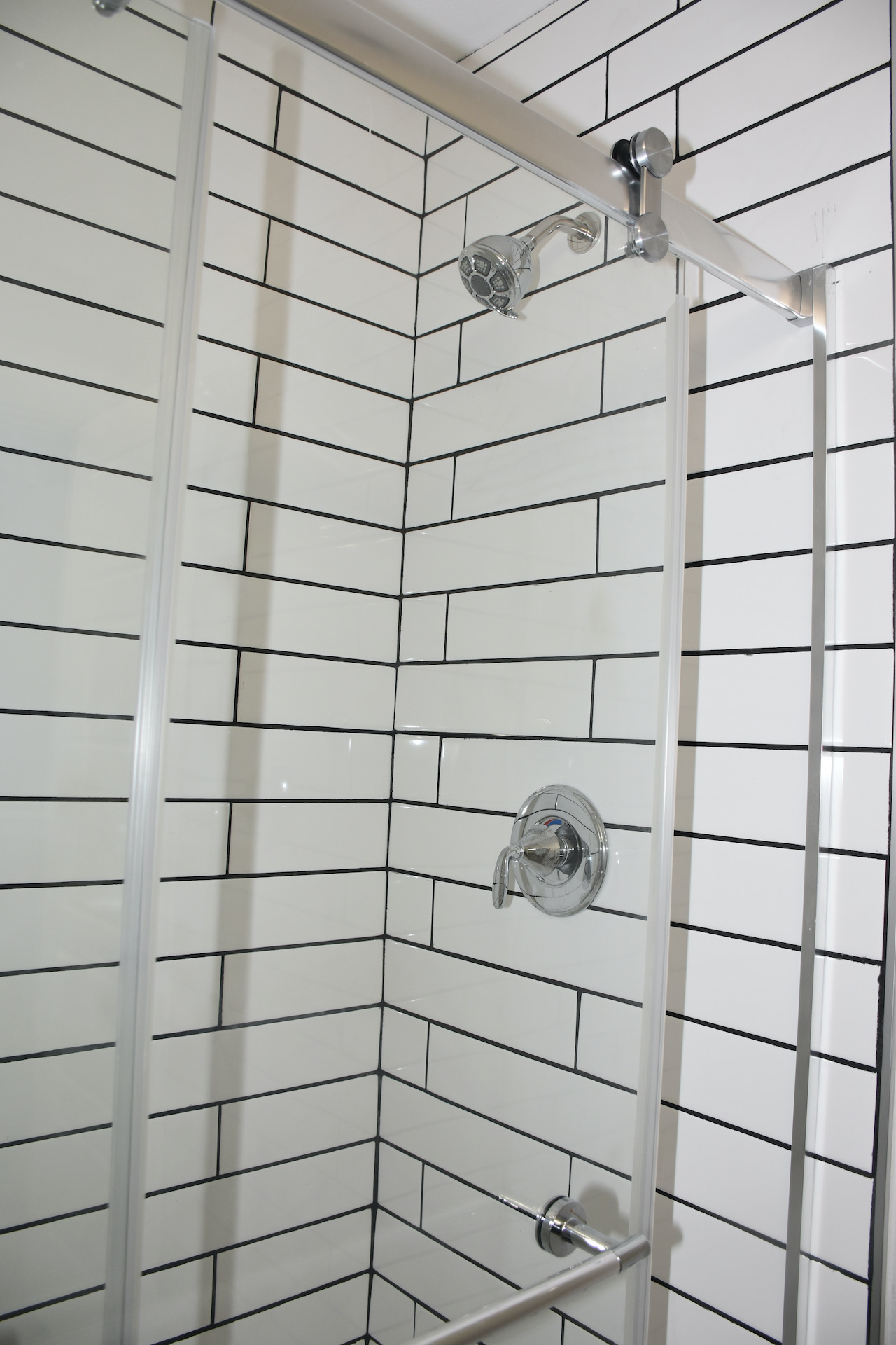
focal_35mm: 27
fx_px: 1008
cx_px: 448
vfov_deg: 67.4
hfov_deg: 47.9
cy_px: 672
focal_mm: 18
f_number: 5
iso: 400
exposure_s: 1/100
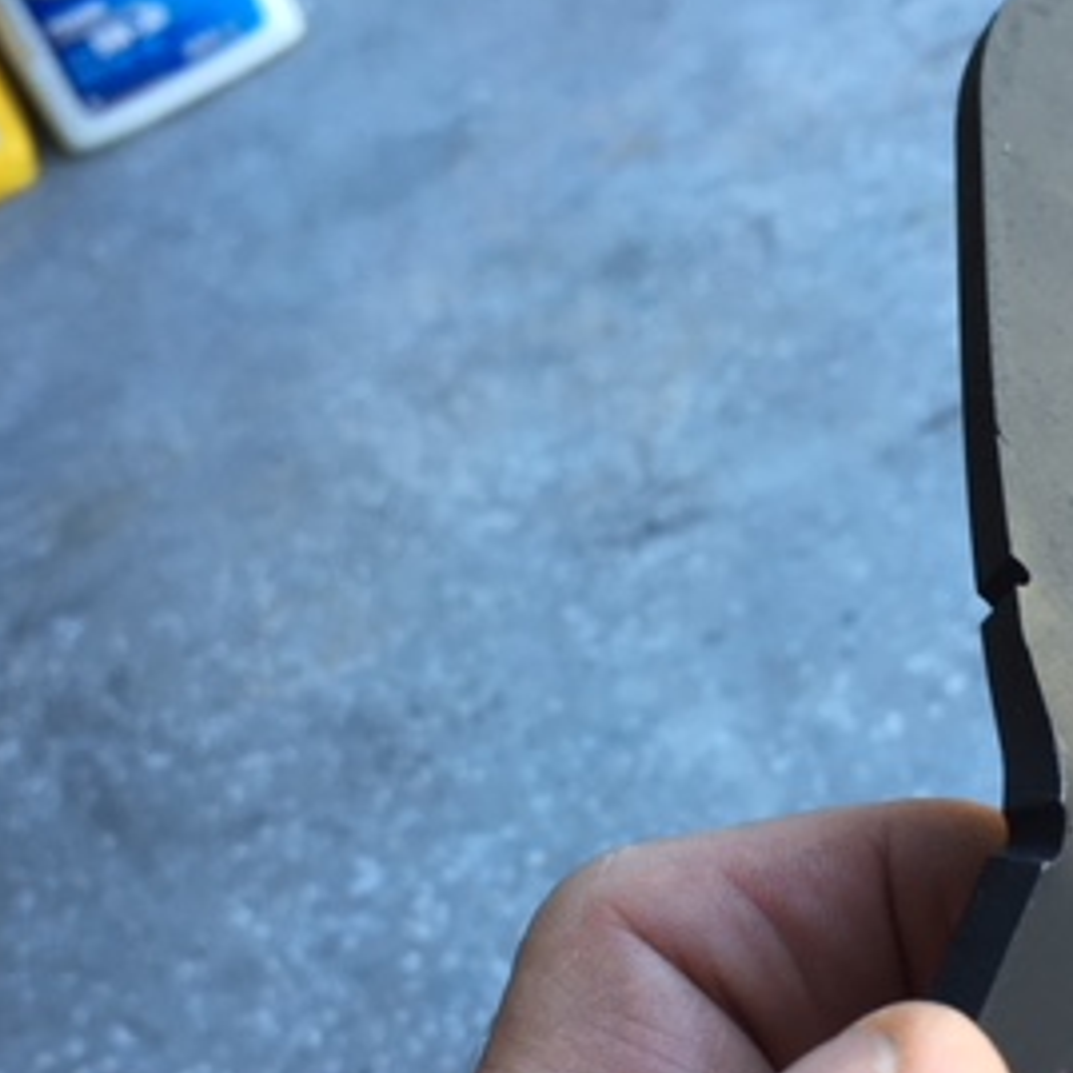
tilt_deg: -42.1
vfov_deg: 28.0
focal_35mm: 61
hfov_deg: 28.1
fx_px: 2139
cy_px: 686
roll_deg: +27.4
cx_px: 594
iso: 40
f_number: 2.2
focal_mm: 4.15
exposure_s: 1/120
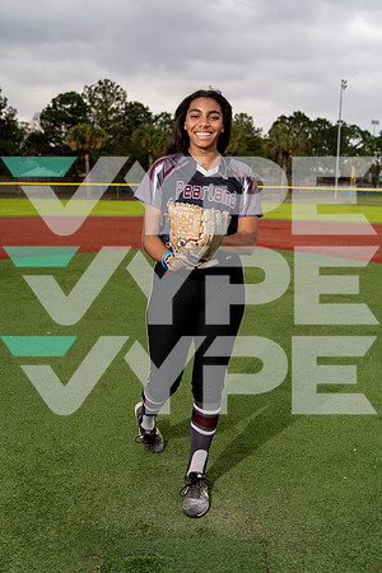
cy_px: 286
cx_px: 191
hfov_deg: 37.9
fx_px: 557
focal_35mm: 35
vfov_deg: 54.4
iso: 100
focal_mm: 35
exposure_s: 1/250
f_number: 4
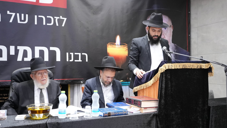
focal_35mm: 34
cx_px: 114
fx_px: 205
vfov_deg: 34.6
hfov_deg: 58.0
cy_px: 68
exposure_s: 1/200
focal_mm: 32
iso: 6400
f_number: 5.6
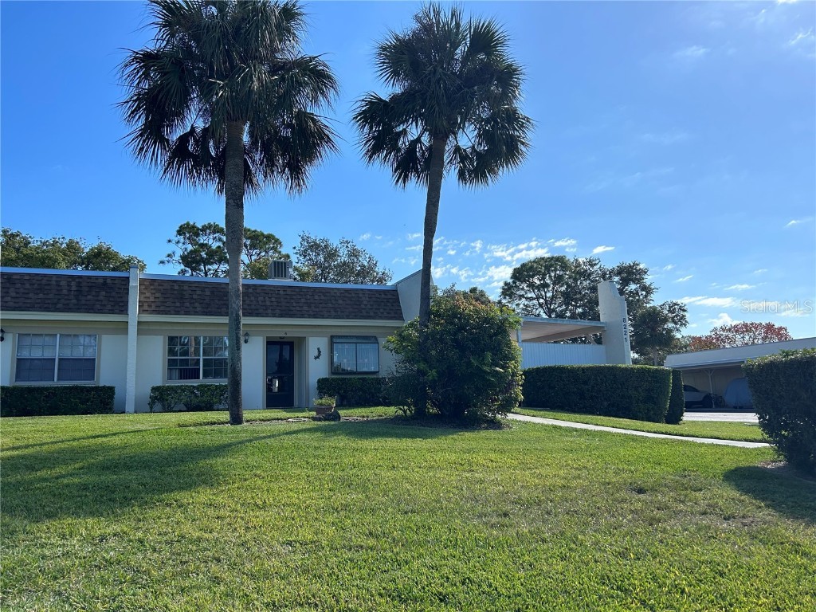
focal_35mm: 26
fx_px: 613
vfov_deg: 53.1
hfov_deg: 67.3
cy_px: 306
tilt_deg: +9.0
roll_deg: +3.0
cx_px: 408
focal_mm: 5.7
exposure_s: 1/4831
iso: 50
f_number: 1.5
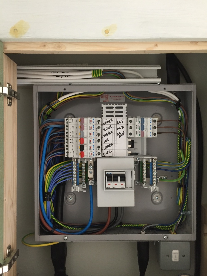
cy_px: 138
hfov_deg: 48.2
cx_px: 104
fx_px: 231
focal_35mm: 29
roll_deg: +0.4
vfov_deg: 61.7
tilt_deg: +0.5
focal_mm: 4.15
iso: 160
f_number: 2.2
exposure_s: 1/33
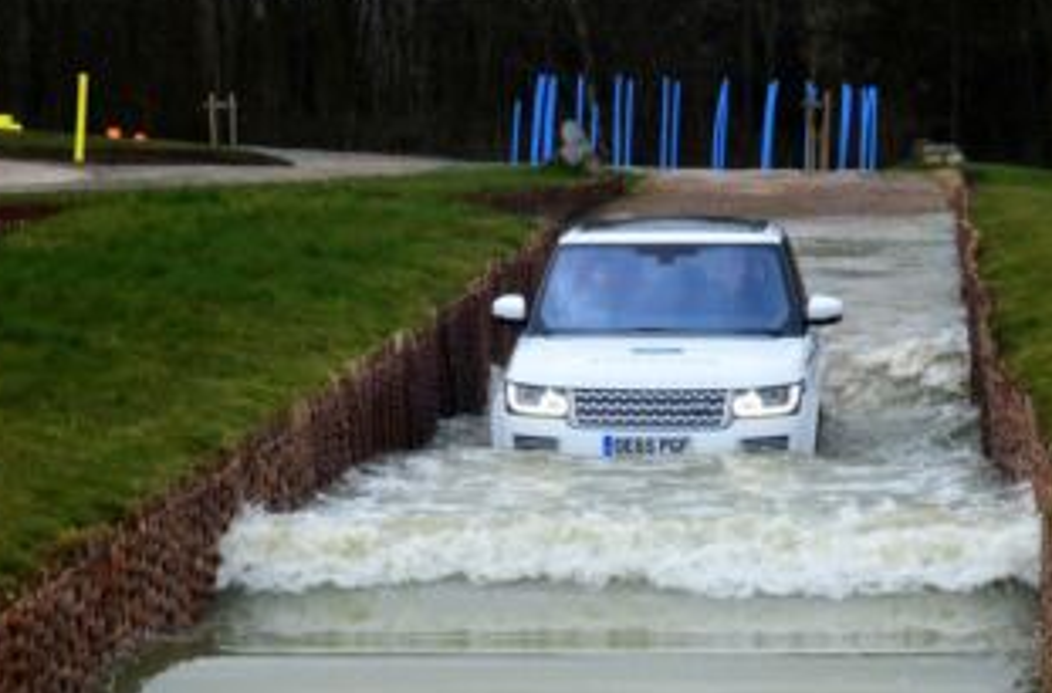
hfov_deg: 15.1
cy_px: 637
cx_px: 653
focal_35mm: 136
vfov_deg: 10.0
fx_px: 3960
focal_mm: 44
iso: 200
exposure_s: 1/30
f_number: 13
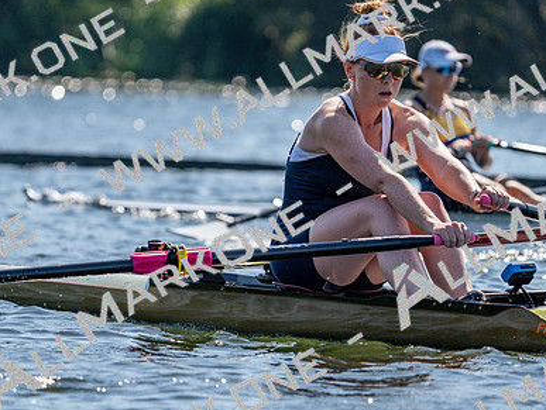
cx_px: 272
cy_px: 197
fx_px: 6820
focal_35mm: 432
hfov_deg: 4.6
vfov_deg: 3.4
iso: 200
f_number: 5.6
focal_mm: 300
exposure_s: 1/1600
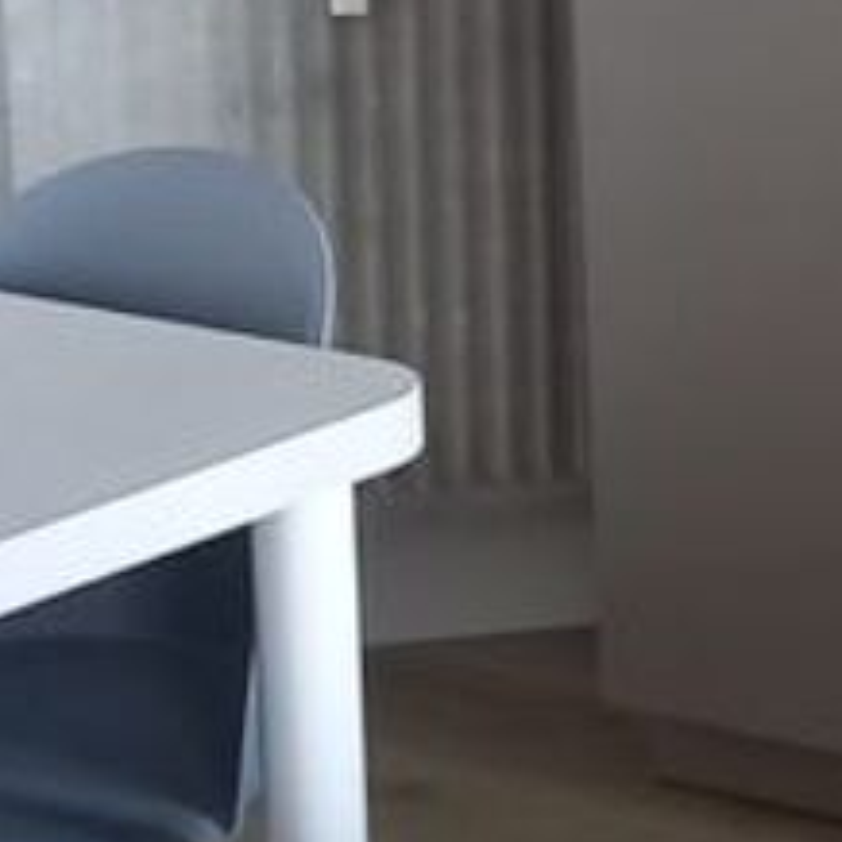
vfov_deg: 12.8
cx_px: 1495
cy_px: -6
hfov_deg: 12.0
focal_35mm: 135
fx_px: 3715
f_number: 1.8
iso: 500
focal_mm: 4.65
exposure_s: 1/25
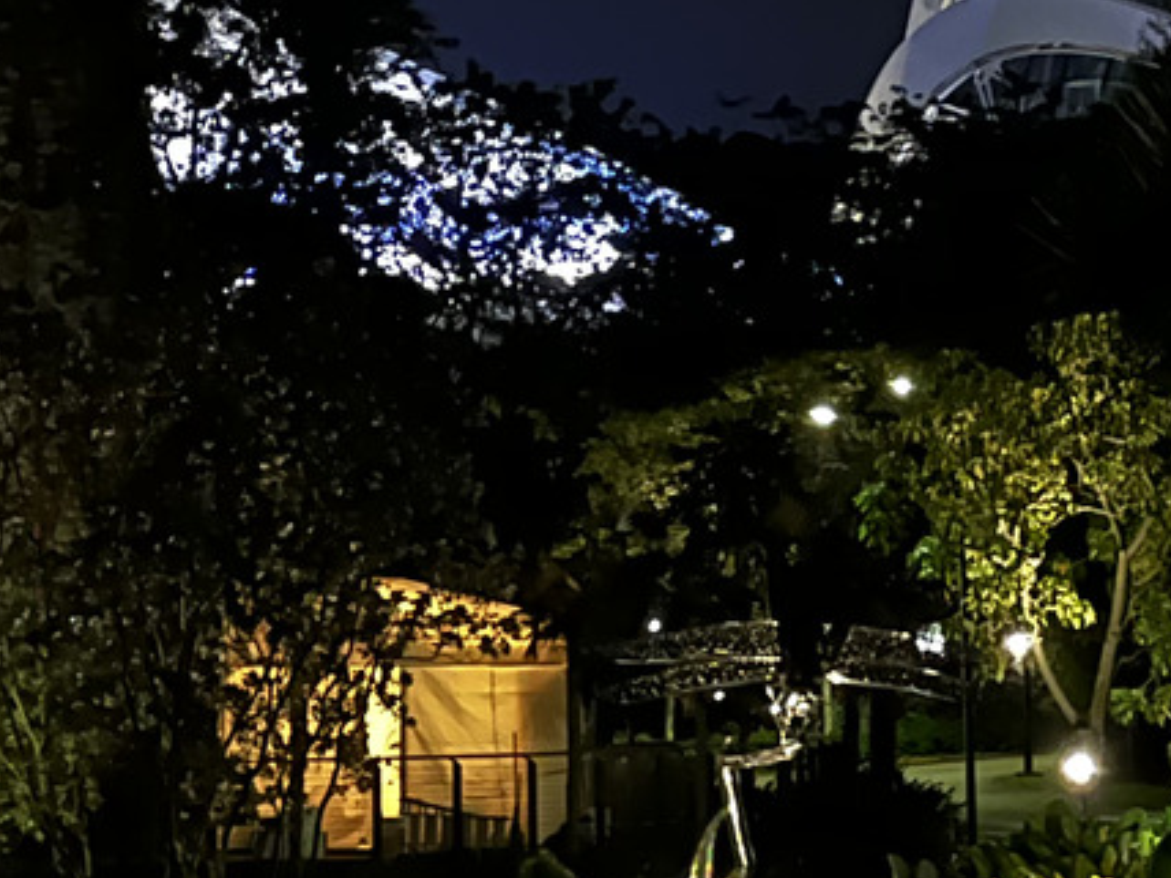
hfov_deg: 6.8
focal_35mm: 288
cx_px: 1491
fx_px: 9743
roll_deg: +1.4
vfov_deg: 5.1
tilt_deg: +6.0
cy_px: -200
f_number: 2.8
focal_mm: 9
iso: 800
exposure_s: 1/4
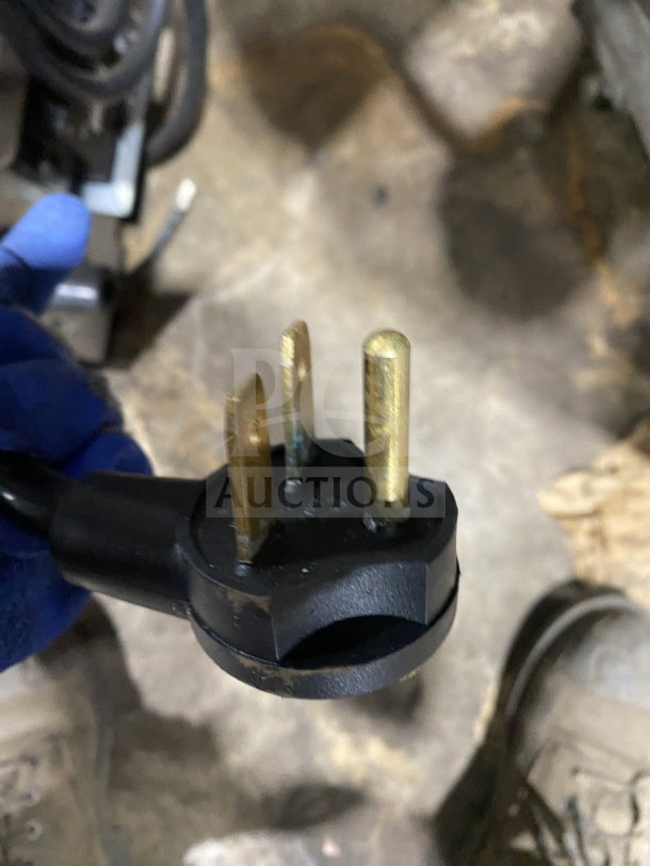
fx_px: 626
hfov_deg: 54.9
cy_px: 433
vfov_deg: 69.4
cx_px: 325
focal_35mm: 25
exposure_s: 1/33
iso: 640
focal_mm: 4.25
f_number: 1.8
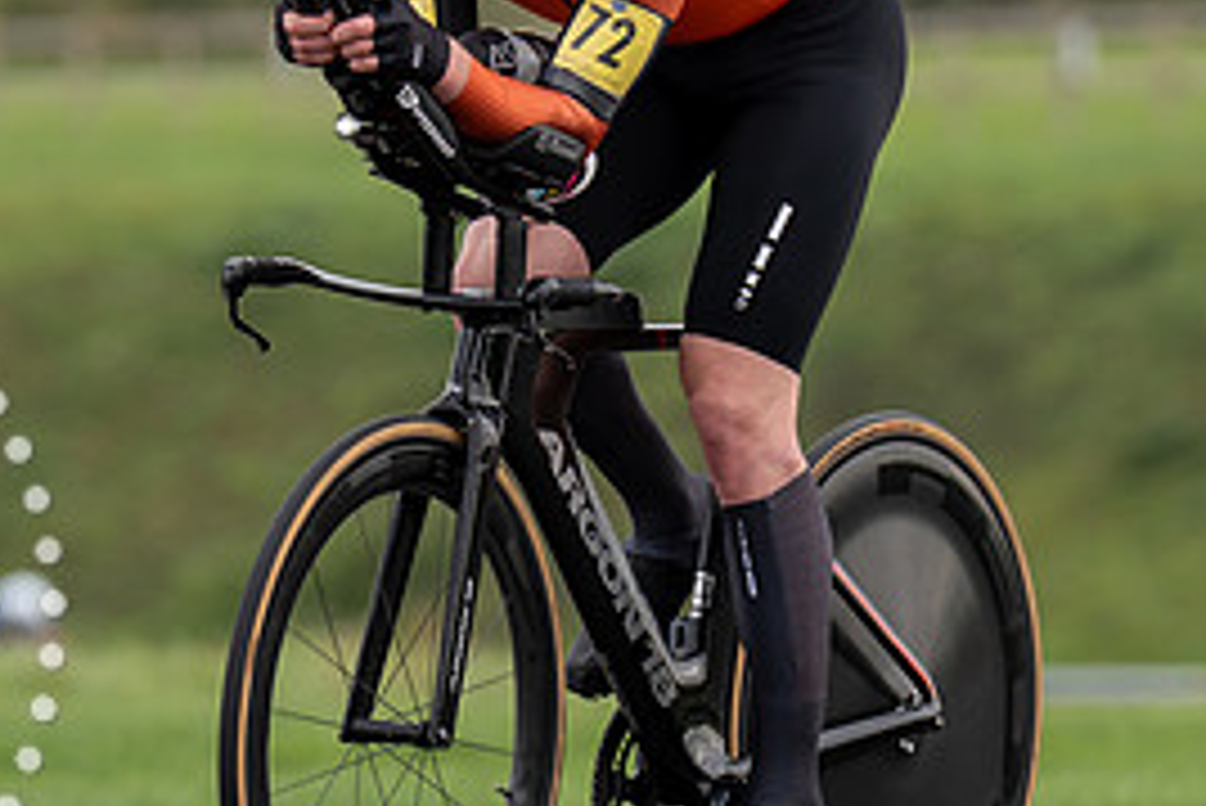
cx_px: 598
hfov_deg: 3.3
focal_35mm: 629
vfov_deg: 2.2
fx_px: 21082
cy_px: 683
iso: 200
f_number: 3.5
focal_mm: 200
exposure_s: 1/1000
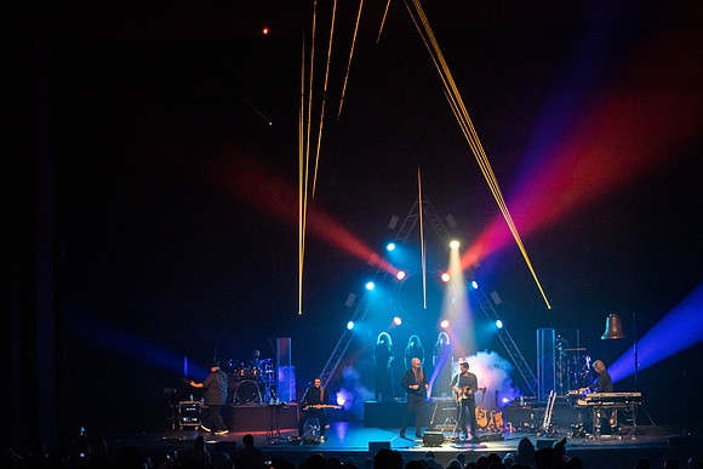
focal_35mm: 72
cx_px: 352
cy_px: 234
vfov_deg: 19.0
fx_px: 1399
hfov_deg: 28.2
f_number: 5.6
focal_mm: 70
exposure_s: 1/250
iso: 8000
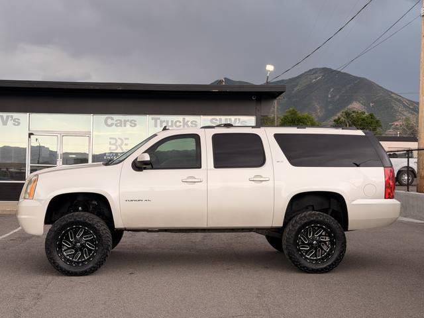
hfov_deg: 39.7
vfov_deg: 30.3
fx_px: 588
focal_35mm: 48
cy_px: 159
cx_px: 212
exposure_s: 1/1055
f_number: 1.78
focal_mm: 6.76
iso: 64
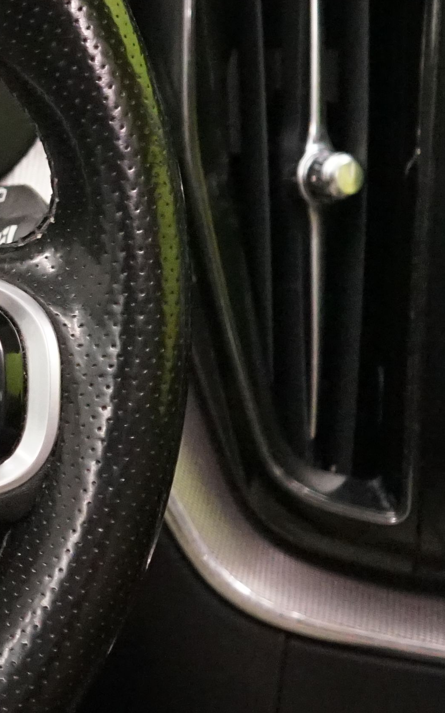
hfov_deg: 8.7
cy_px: 293
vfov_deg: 15.1
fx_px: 2679
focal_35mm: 138
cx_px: -584
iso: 6400
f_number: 4
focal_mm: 38
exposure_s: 1/80
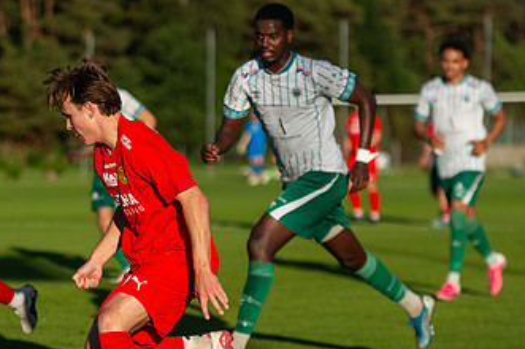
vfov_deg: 6.4
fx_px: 3118
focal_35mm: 214
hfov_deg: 9.6
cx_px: 113
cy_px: 228
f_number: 3.2
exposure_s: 1/1250
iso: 100
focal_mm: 122
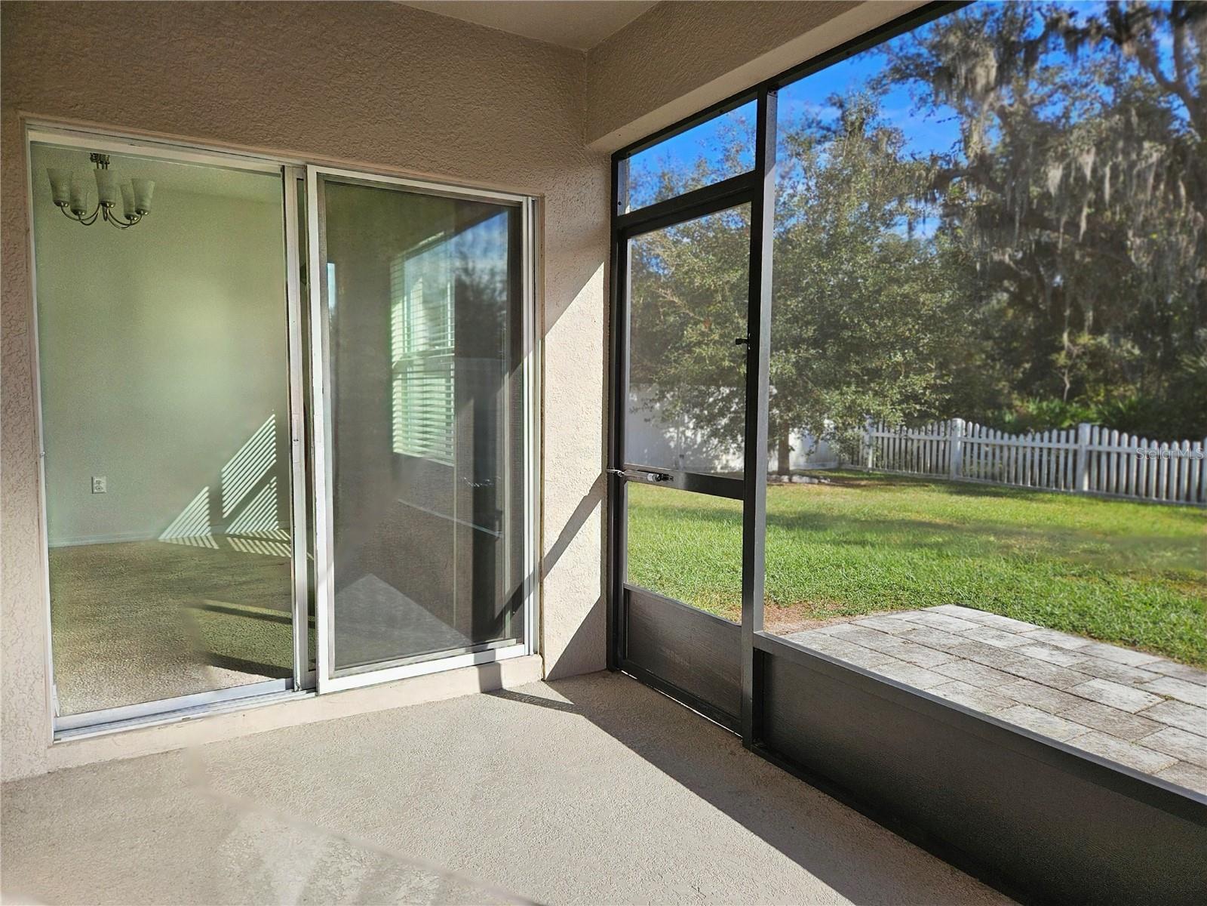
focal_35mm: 23
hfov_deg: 73.9
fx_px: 802
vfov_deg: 58.9
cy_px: 453
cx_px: 604
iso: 50
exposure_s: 1/1111
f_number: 1.8
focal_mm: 5.4
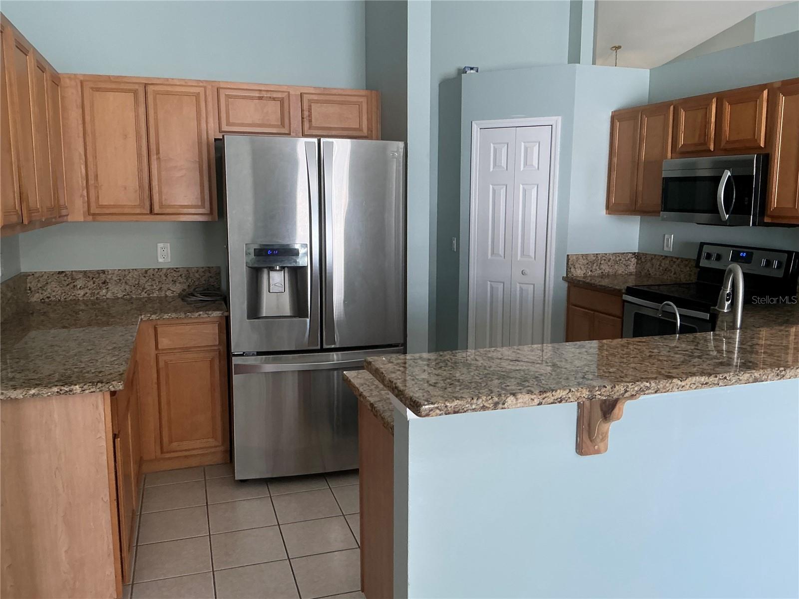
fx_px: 646
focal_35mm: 28
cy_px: 300
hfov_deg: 63.4
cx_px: 400
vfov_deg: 49.7
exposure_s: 1/122
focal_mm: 3
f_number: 1.8
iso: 40
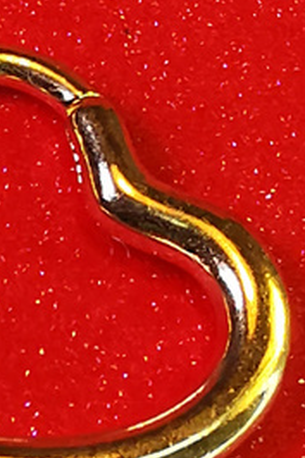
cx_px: -65
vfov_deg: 11.1
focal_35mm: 184
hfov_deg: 7.4
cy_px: 76
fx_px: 2341
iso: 80
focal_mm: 2.35
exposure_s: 1/100
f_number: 2.2
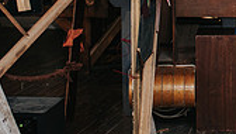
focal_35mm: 137
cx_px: 347
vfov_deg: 8.8
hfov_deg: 14.6
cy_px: -15
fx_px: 858
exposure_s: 1/200
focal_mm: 35
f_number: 2.8
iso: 1000
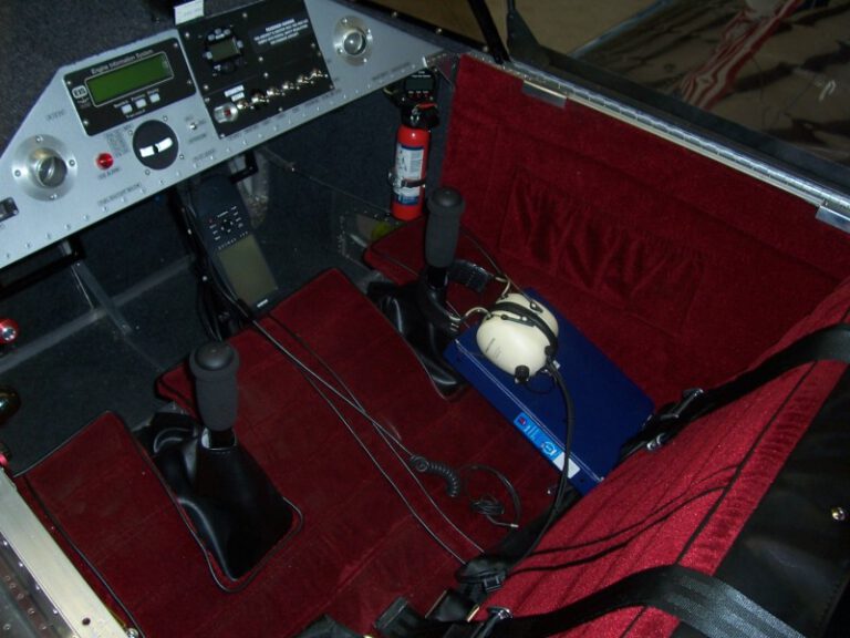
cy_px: 319
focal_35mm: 34
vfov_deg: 41.8
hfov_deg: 54.0
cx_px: 425
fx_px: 835
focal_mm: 5.6
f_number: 2.7
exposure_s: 1/60
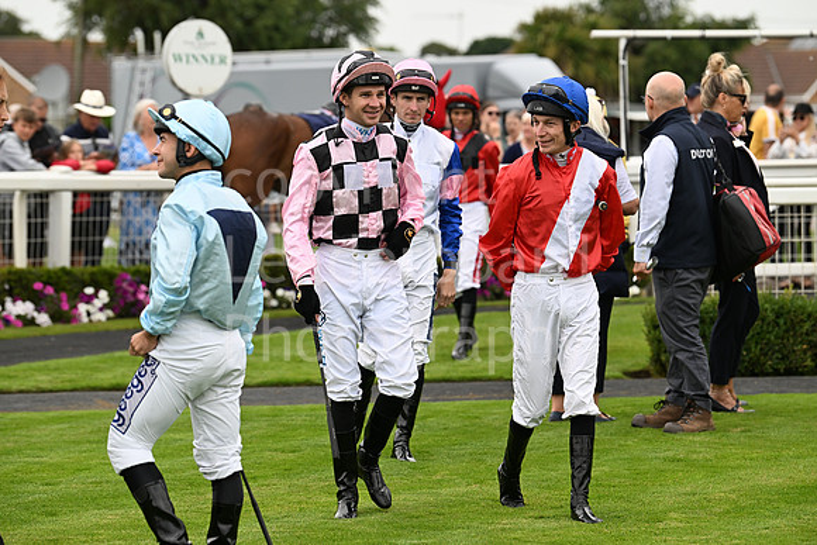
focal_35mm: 165
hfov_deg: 12.4
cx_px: 408
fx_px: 3745
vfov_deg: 8.3
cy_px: 272
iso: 1000
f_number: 5
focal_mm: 165
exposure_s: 1/2500
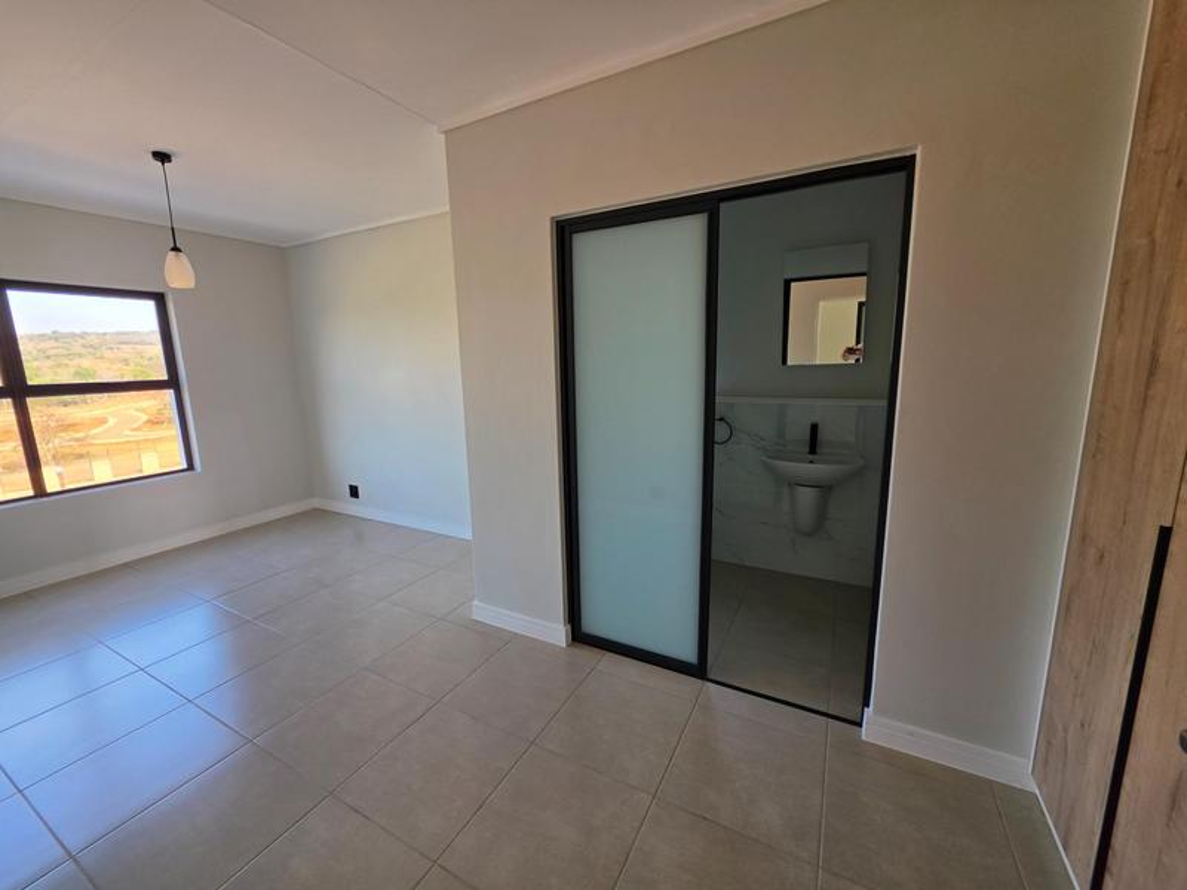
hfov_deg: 106.2
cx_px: 594
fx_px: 446
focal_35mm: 13
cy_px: 445
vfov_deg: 89.9
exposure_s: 1/100
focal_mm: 2.2
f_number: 1.9
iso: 25
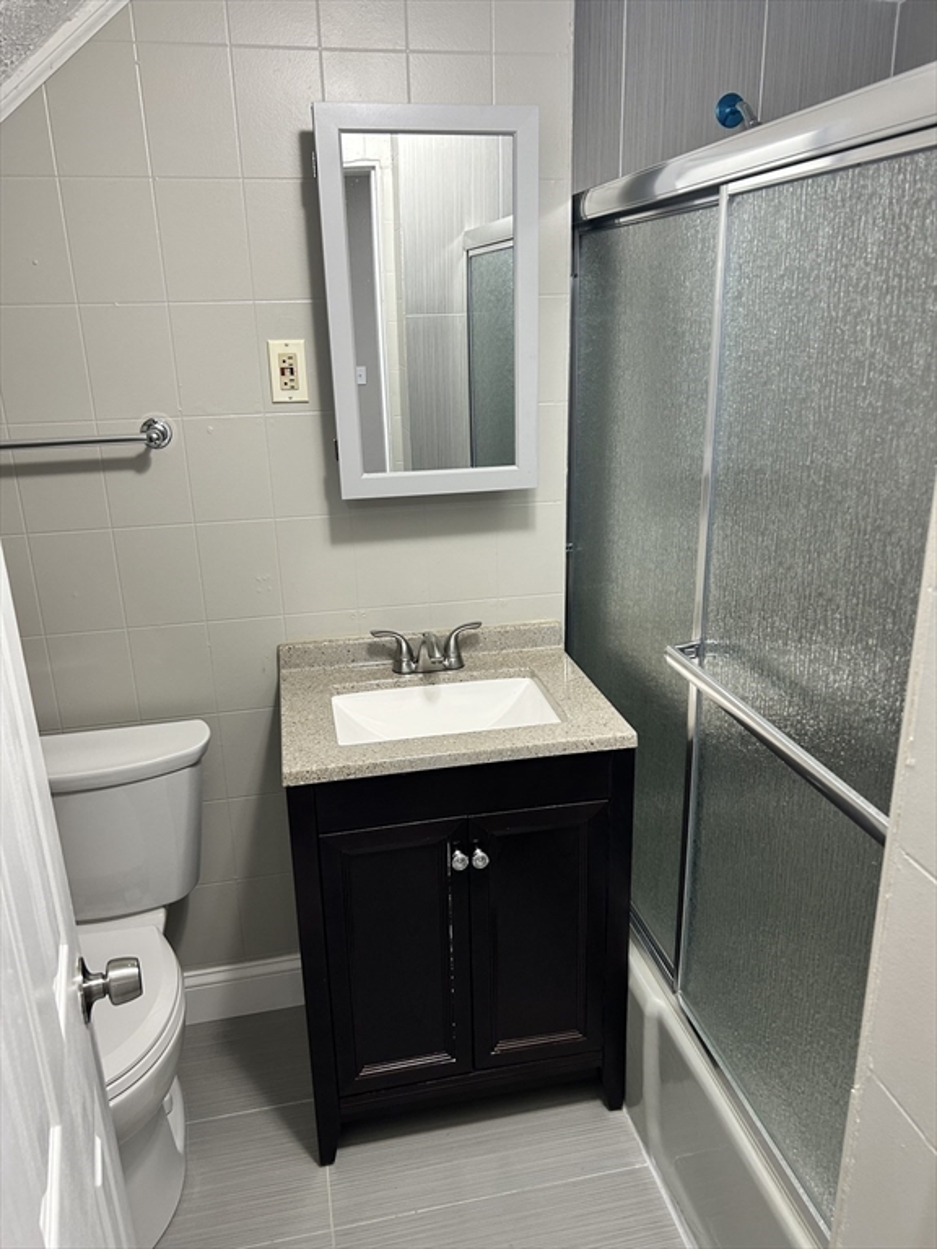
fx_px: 938
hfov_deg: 53.1
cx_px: 468
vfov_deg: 67.3
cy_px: 624
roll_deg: +1.5
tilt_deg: -19.0
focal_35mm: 26
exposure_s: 1/60
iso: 125
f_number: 1.5
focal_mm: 5.7
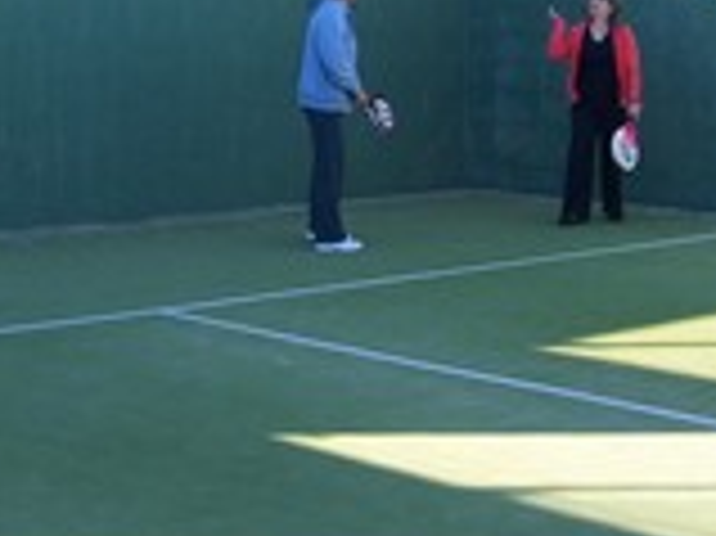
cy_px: 155
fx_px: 1881
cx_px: 203
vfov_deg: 16.2
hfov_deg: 21.4
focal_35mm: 91
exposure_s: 1/250
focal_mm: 6.3
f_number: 2.8
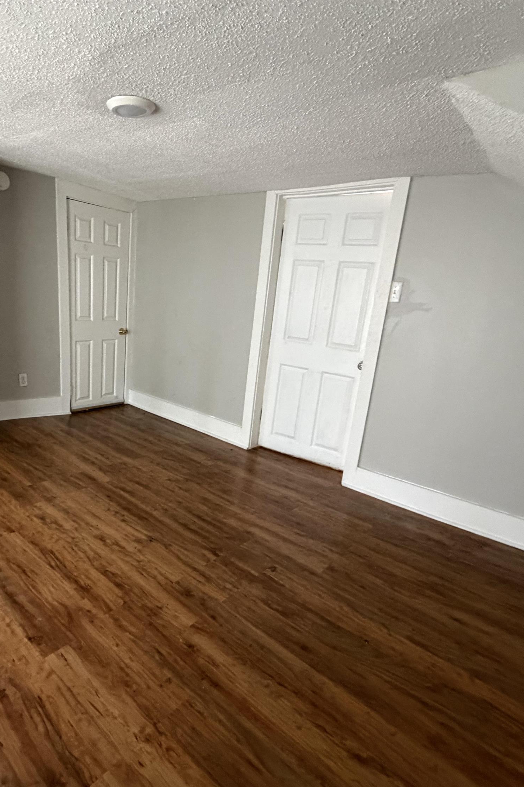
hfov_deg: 61.3
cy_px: 404
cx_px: 206
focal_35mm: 20
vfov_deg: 84.0
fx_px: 437
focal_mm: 2.22
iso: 640
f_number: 2.2
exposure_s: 1/60
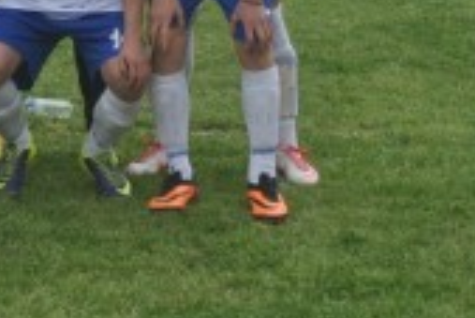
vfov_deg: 7.2
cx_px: -101
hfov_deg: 10.8
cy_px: -212
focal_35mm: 187
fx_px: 2469
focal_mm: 32
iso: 100
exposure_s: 1/160
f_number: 6.3
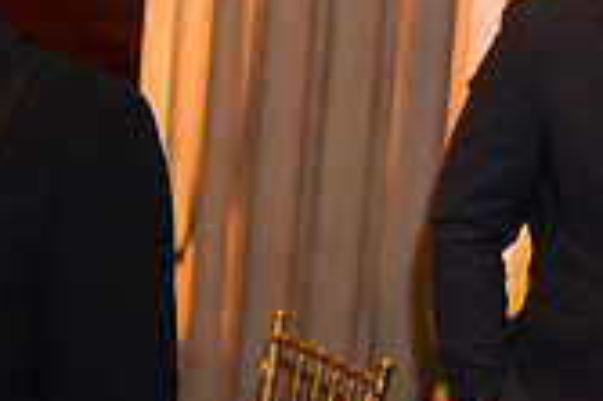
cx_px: -300
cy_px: 199
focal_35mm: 97
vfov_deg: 14.1
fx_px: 1623
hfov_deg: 18.6
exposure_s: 1/200
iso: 1600
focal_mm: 28
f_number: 3.2
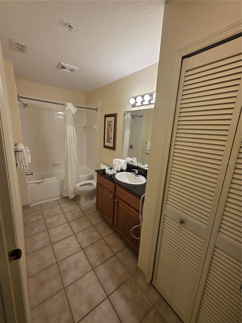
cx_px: 121
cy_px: 162
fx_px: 121
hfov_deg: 89.9
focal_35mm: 13
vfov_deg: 106.2
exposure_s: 1/120
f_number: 1.9
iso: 160
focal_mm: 2.2
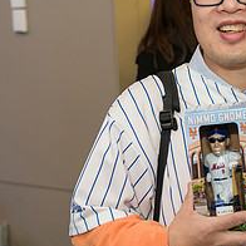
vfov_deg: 22.2
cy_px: 106
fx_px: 627
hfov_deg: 21.7
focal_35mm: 78
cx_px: 222
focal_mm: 31
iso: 400
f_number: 3.2
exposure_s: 1/125
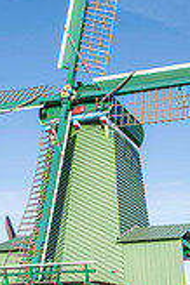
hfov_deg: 20.5
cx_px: 75
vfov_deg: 28.4
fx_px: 524
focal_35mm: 66
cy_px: 295
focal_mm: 24
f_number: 5.6
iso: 64
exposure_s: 1/400
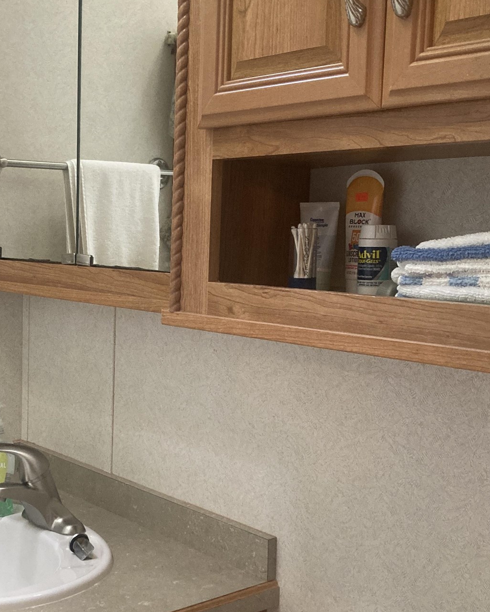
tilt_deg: -2.6
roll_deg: -2.3
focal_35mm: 49
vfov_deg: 38.0
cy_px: 309
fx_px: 888
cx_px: 161
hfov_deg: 30.6
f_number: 1.8
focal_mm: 3.99
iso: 250
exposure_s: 1/60
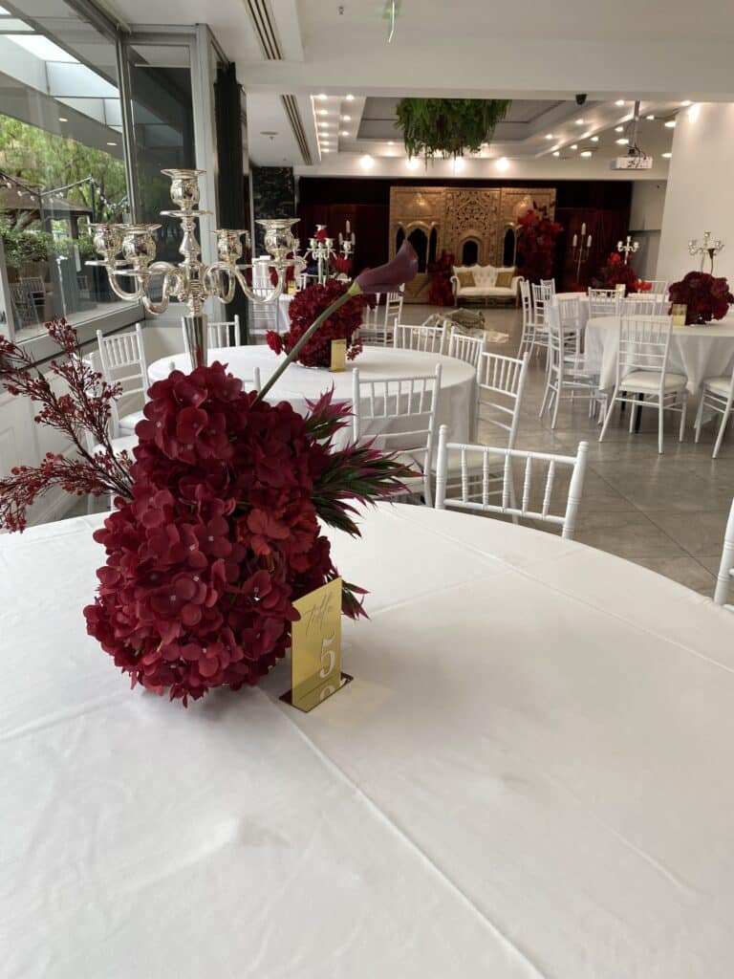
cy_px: 490
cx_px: 367
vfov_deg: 67.3
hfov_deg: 53.1
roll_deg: +0.6
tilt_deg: -17.7
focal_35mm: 26
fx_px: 735
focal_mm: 4.25
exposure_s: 1/100
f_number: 1.8
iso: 40
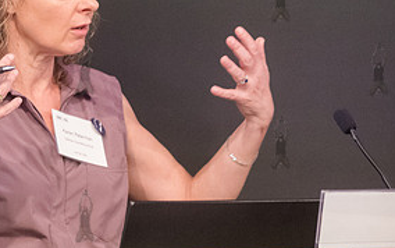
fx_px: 3243
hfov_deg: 6.9
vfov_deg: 4.4
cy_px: 50
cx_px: 20
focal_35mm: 301
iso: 6400
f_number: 3.5
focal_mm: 125
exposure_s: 1/250
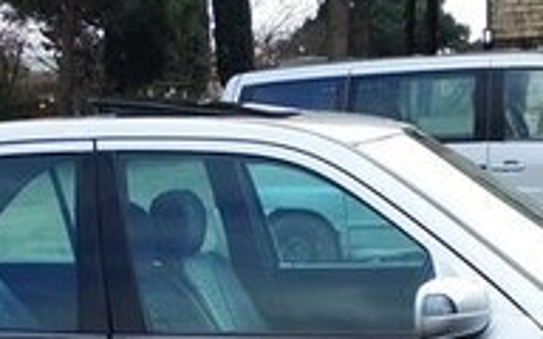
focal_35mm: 98
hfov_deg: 21.2
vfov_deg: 12.3
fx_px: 1450
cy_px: 592
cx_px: 334
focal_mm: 3.82
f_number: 1.8
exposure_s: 1/614
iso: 100
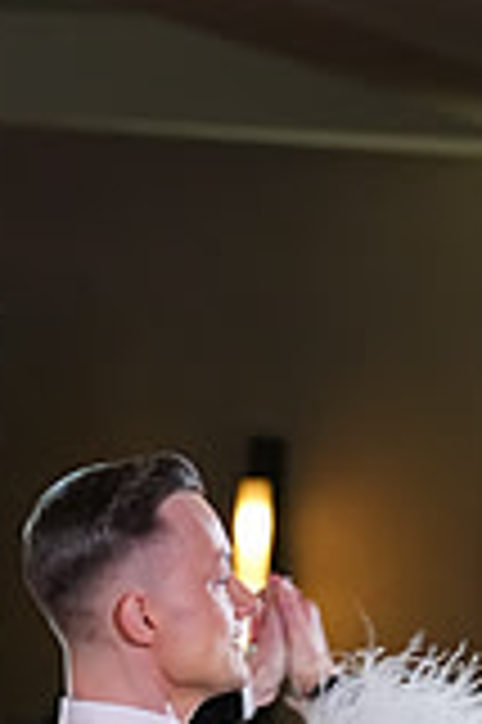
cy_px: 1237
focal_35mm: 581
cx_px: 336
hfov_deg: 2.4
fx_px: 11693
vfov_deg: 3.5
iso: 3200
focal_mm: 161
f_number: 5.6
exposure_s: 1/250
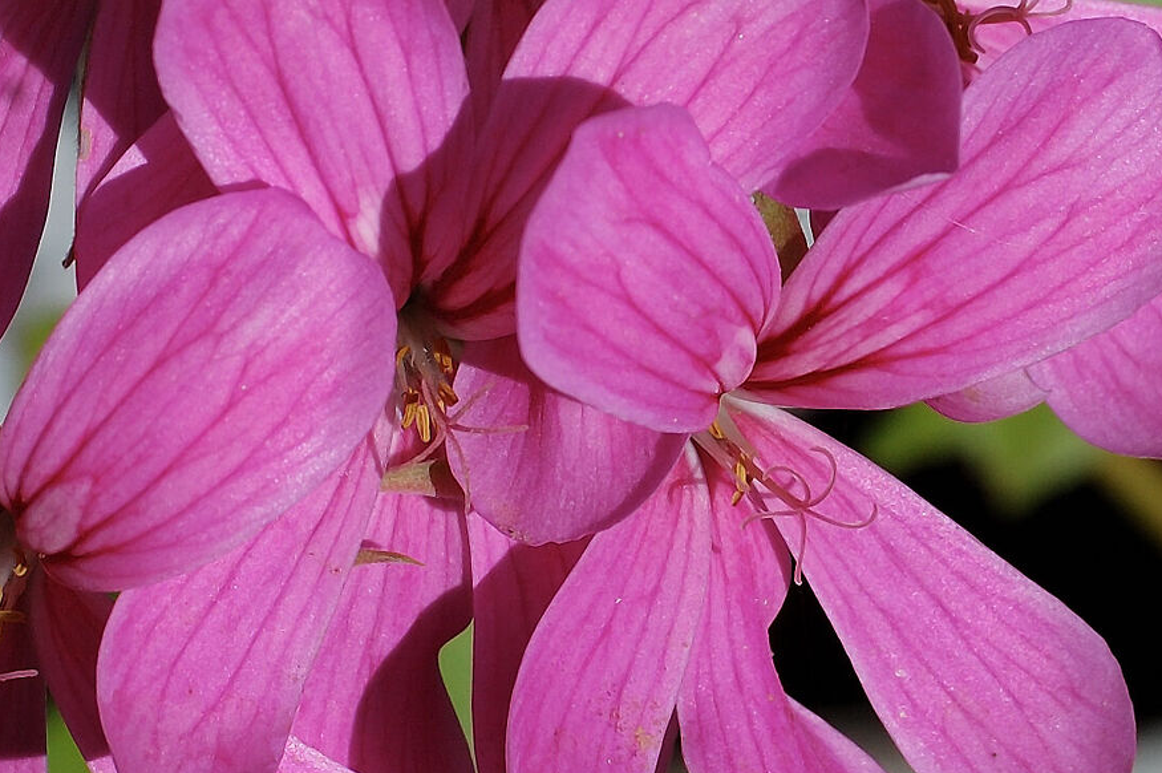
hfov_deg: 9.1
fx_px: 7301
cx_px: 518
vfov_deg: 6.1
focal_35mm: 226
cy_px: 189
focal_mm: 55
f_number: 8
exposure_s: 1/500
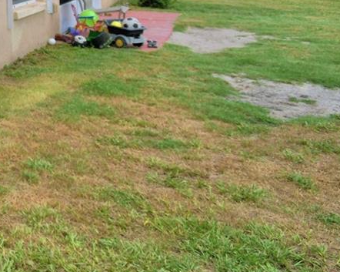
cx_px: -243
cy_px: -54
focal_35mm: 51
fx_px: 513
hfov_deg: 23.3
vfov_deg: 26.4
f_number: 4.5
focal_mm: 10
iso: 100
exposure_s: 1/1250
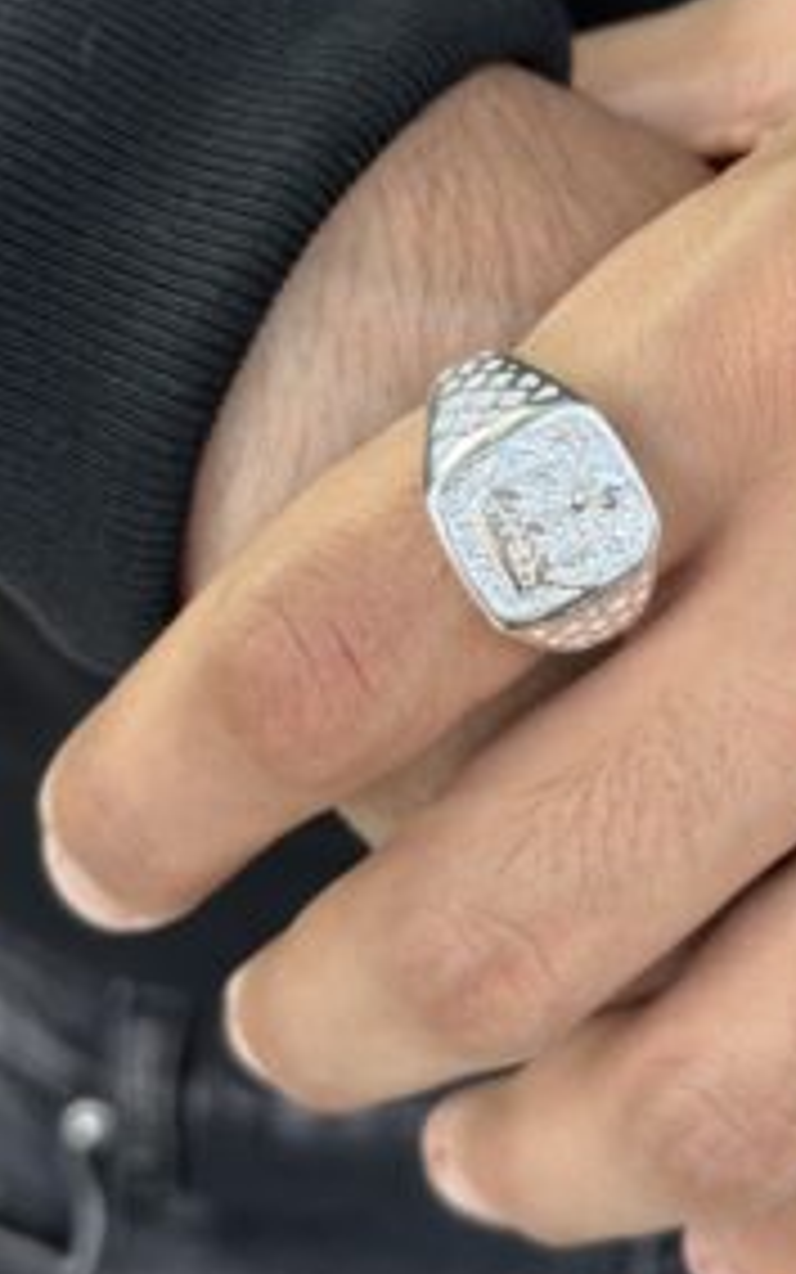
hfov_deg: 17.9
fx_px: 2498
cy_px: 405
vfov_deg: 28.4
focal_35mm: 72
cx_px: 670
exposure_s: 1/50
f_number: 1.78
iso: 200
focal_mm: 6.76
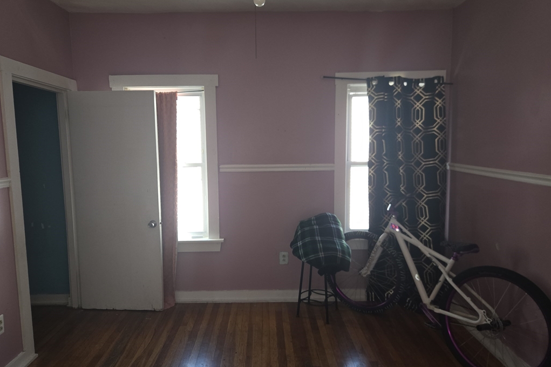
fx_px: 367
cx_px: 275
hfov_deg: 73.8
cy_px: 188
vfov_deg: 53.1
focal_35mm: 24
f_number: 1.8
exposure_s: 1/60
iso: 50
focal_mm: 5.4
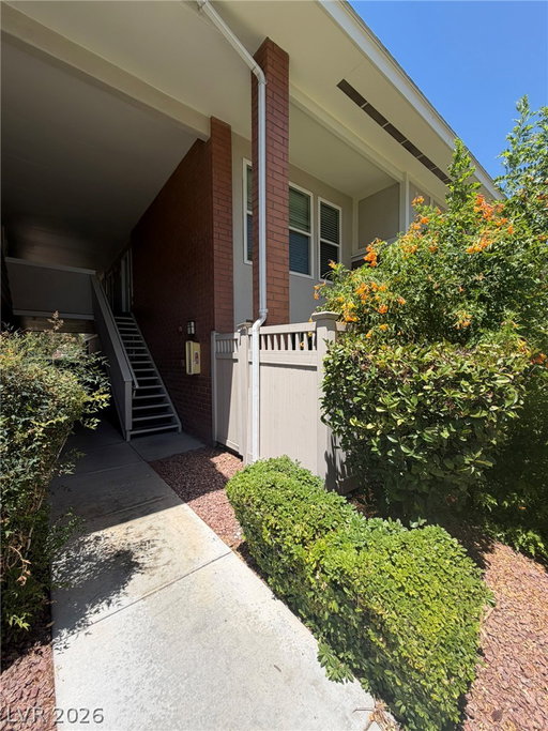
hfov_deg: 85.7
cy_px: 366
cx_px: 274
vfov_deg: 102.1
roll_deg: -0.5
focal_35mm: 14
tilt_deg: +0.1
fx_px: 296
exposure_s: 1/770
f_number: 2.2
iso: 32
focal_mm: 2.22
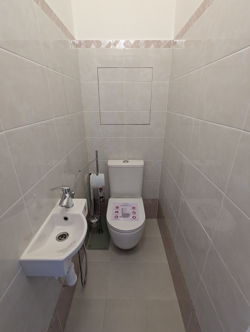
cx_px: 125
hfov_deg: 78.2
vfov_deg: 94.4
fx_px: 154
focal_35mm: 16
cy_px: 166
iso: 144
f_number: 2.2
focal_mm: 2.35
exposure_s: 1/23.8
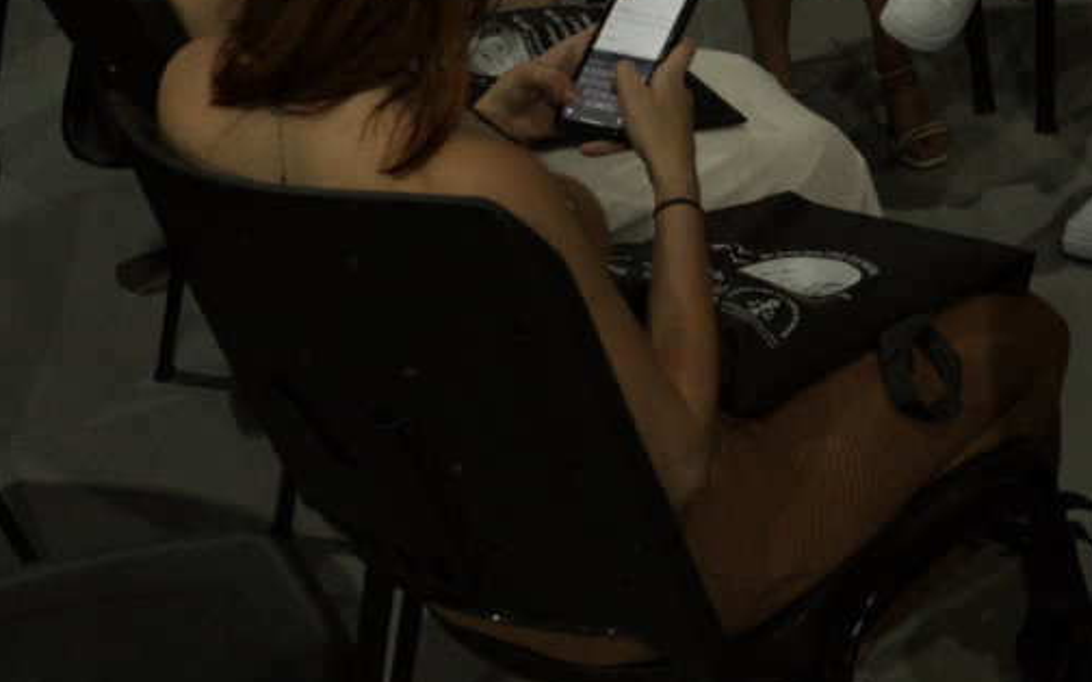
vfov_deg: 14.8
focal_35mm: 85
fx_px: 2530
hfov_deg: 23.0
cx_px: 1190
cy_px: -170
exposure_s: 1/80
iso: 8000
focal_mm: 35
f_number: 5.6
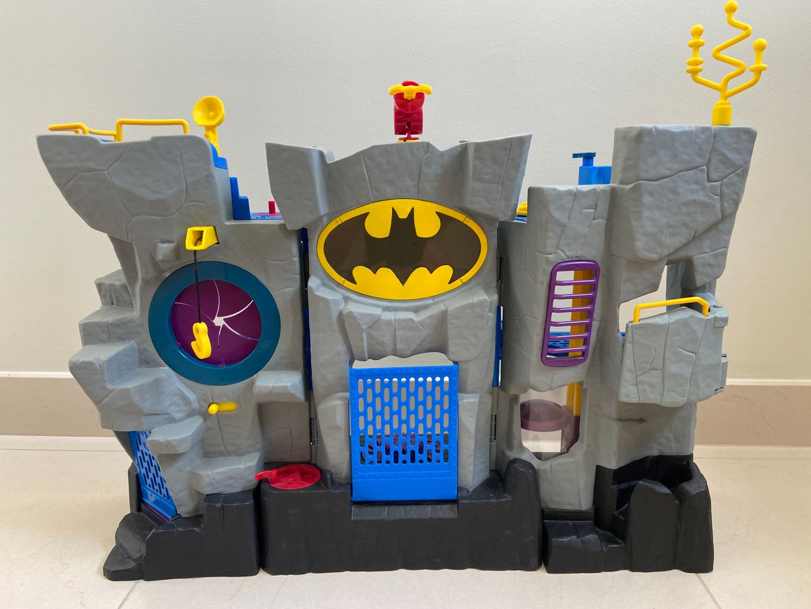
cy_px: 304
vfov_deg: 53.1
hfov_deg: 67.3
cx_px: 406
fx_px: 609
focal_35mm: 26
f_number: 1.8
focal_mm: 4.25
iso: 125
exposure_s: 1/112
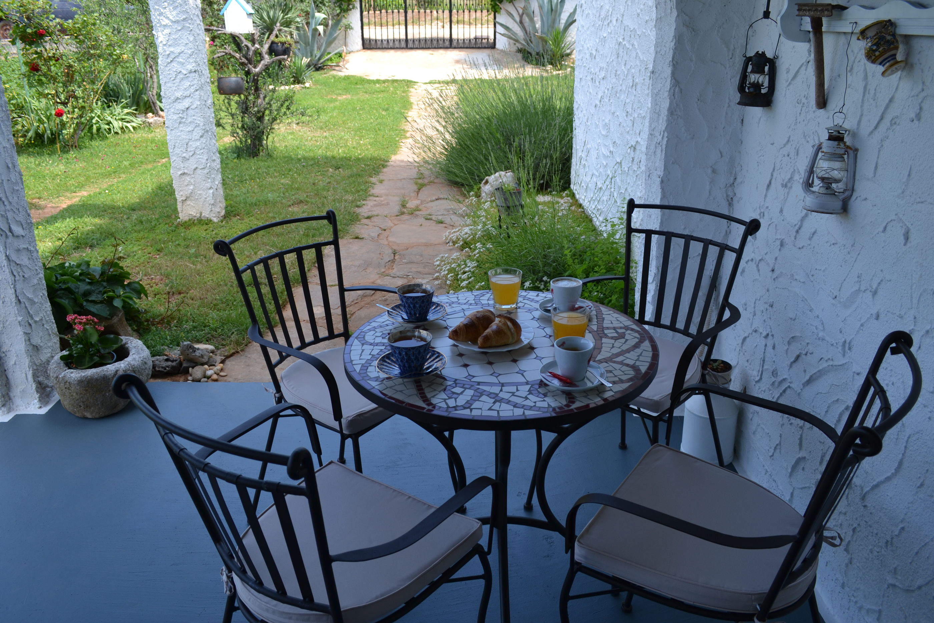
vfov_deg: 47.9
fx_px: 700
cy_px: 312
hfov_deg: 67.4
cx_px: 467
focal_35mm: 27
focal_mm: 18
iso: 100
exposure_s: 1/125
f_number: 5.6
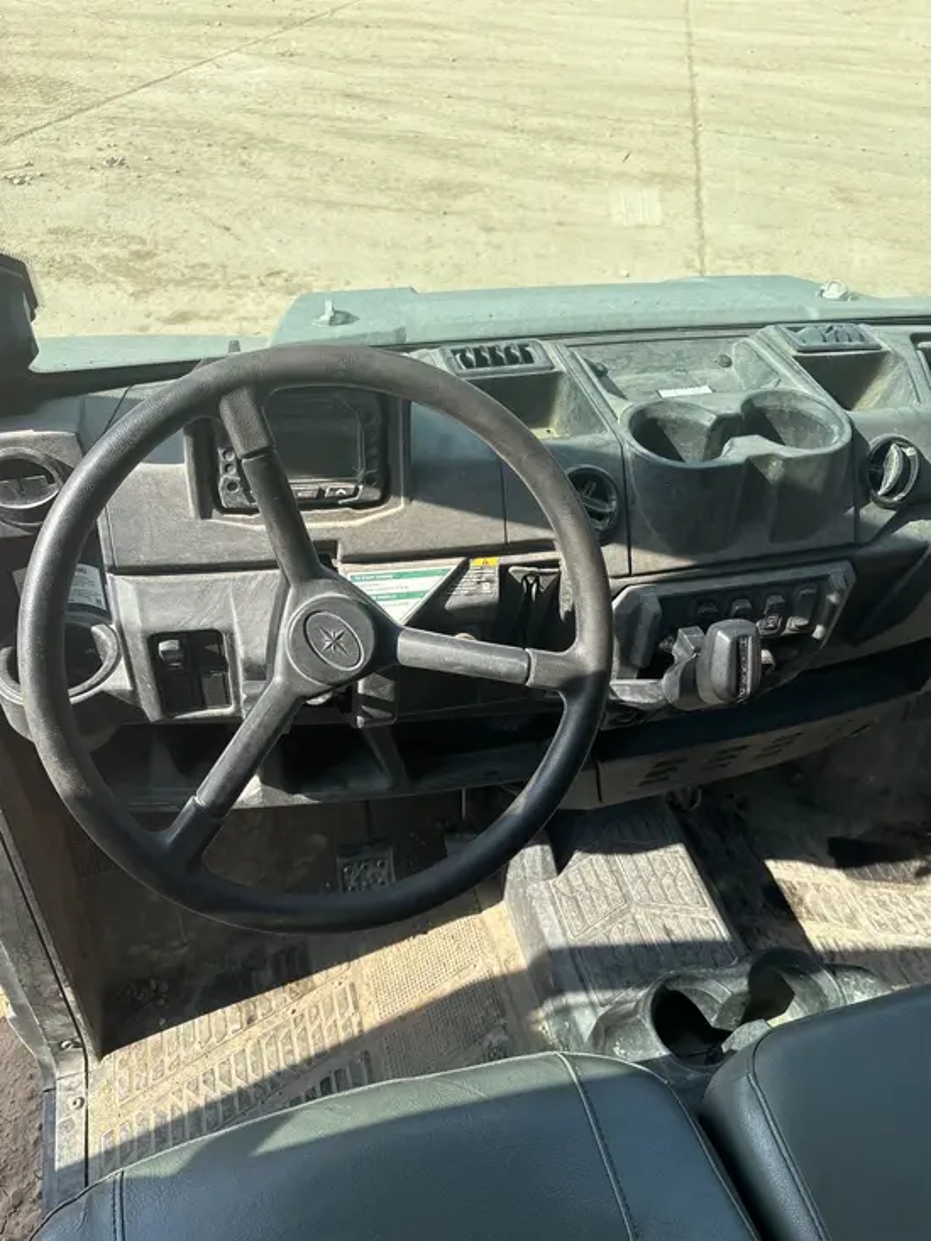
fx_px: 932
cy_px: 620
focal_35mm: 26
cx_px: 466
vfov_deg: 67.3
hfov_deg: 53.1
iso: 50
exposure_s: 1/1311
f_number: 1.6
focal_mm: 5.96
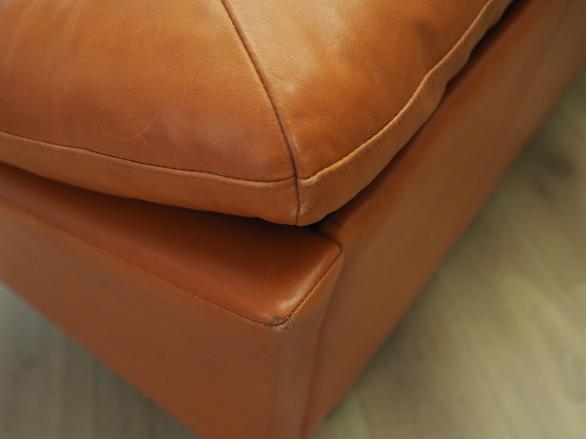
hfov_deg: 50.1
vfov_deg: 38.7
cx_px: 270
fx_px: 626
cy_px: 226
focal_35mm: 37
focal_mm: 17
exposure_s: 1/200
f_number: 2.5
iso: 1600
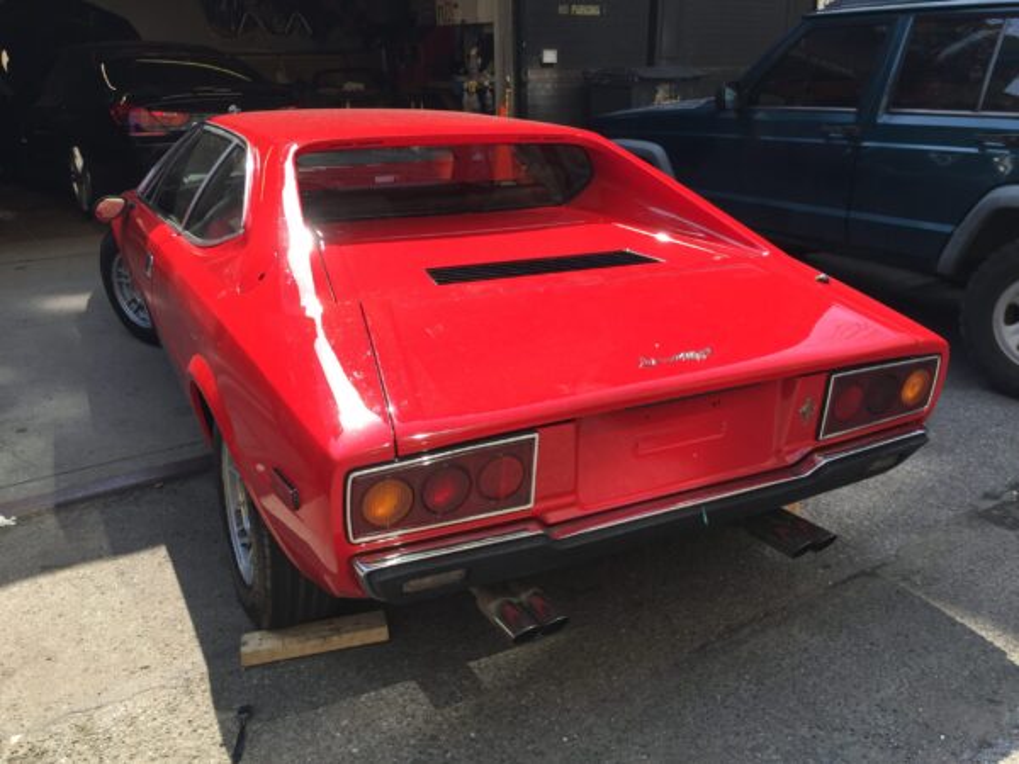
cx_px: 510
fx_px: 854
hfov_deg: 61.7
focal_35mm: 29
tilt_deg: -19.5
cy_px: 382
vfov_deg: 48.2
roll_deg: +0.9
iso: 32
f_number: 2.2
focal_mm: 4.15
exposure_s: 1/557
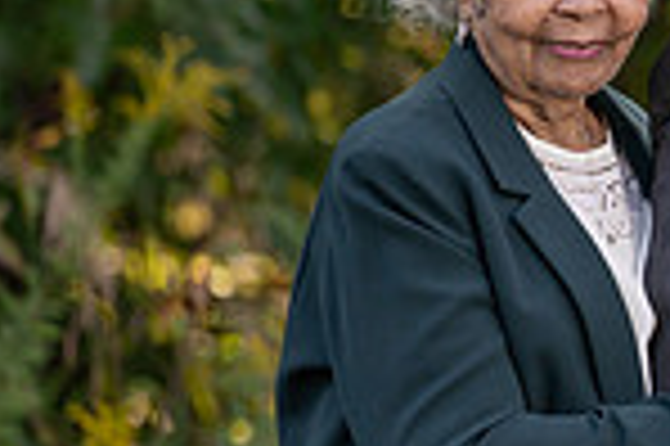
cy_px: 182
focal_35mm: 805
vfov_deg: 1.7
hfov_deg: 2.6
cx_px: 1347
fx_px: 14965
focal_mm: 198
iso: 100
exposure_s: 1/200
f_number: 4.5
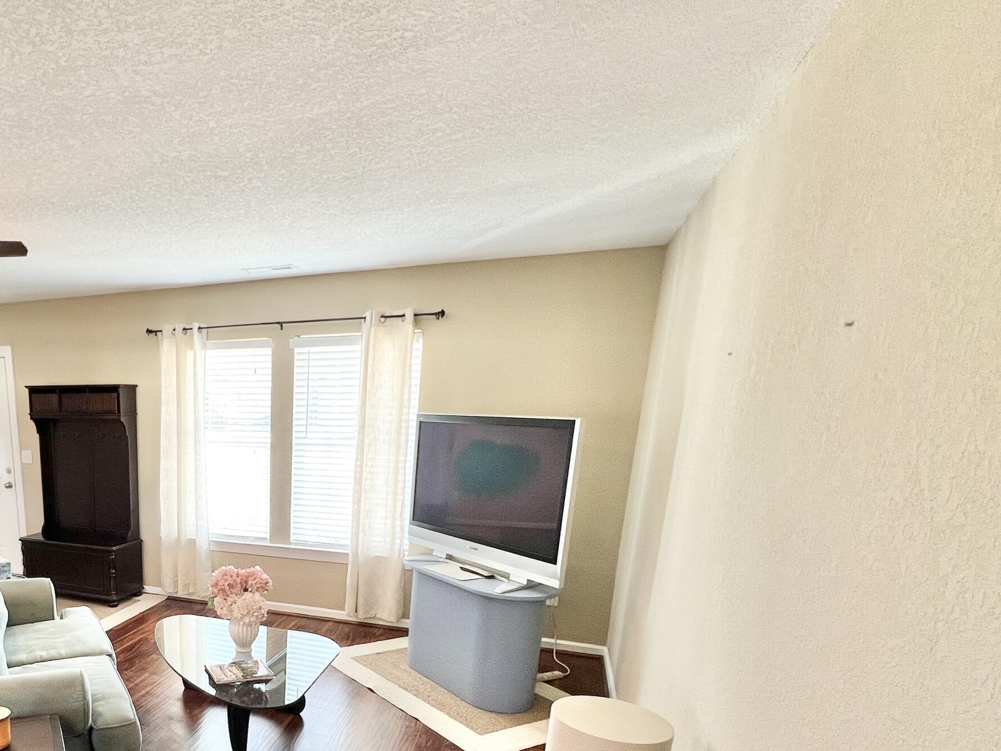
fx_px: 636
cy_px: 574
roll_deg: +0.7
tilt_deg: -15.5
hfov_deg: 69.2
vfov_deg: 57.6
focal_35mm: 22
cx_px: 204
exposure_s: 1/120
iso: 250
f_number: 1.8
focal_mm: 1.57
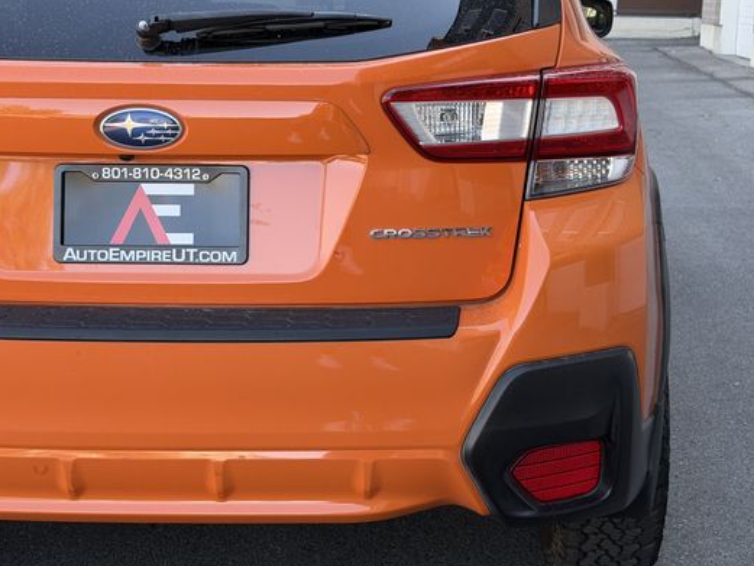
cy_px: 226
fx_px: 1285
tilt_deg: -10.6
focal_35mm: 59
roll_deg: -1.4
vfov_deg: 24.8
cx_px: 424
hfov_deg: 32.7
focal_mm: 6.76
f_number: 1.78
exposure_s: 1/241
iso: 64
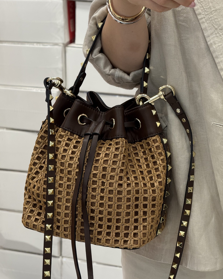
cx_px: 112
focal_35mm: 126
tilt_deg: -15.6
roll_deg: -1.3
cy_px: 140
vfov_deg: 15.3
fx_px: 1039
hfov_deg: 12.2
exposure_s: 1/100
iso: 200
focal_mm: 15.66
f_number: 2.8
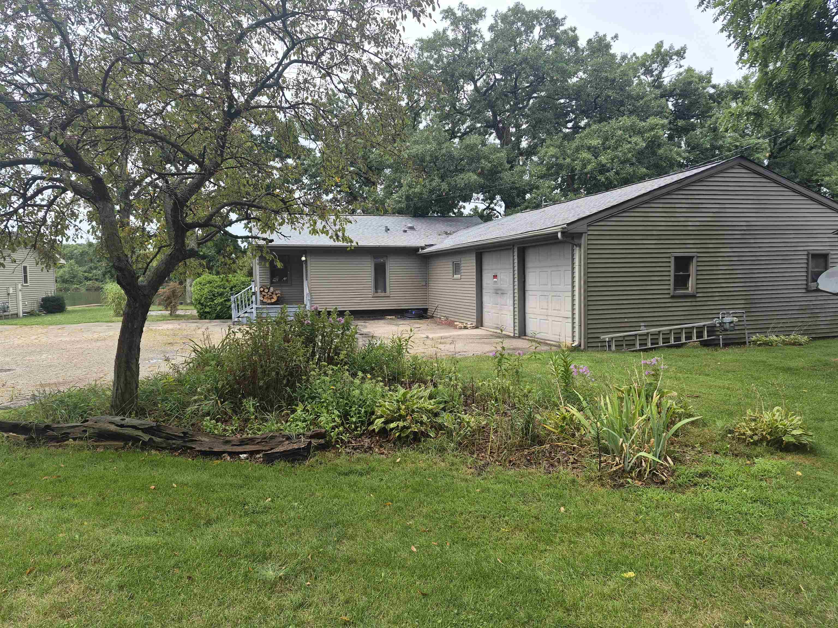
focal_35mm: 23
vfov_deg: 58.9
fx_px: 557
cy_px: 314
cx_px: 419
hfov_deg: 73.9
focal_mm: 5.4
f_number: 1.8
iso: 80
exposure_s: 1/2176
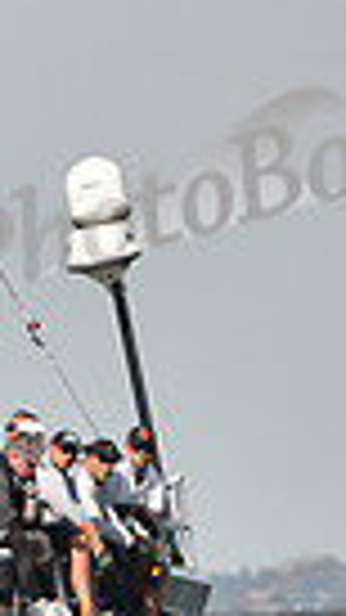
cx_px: -279
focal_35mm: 885
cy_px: 479
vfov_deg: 2.4
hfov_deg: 1.4
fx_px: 14444
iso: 250
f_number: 4
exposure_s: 1/1250
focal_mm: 200
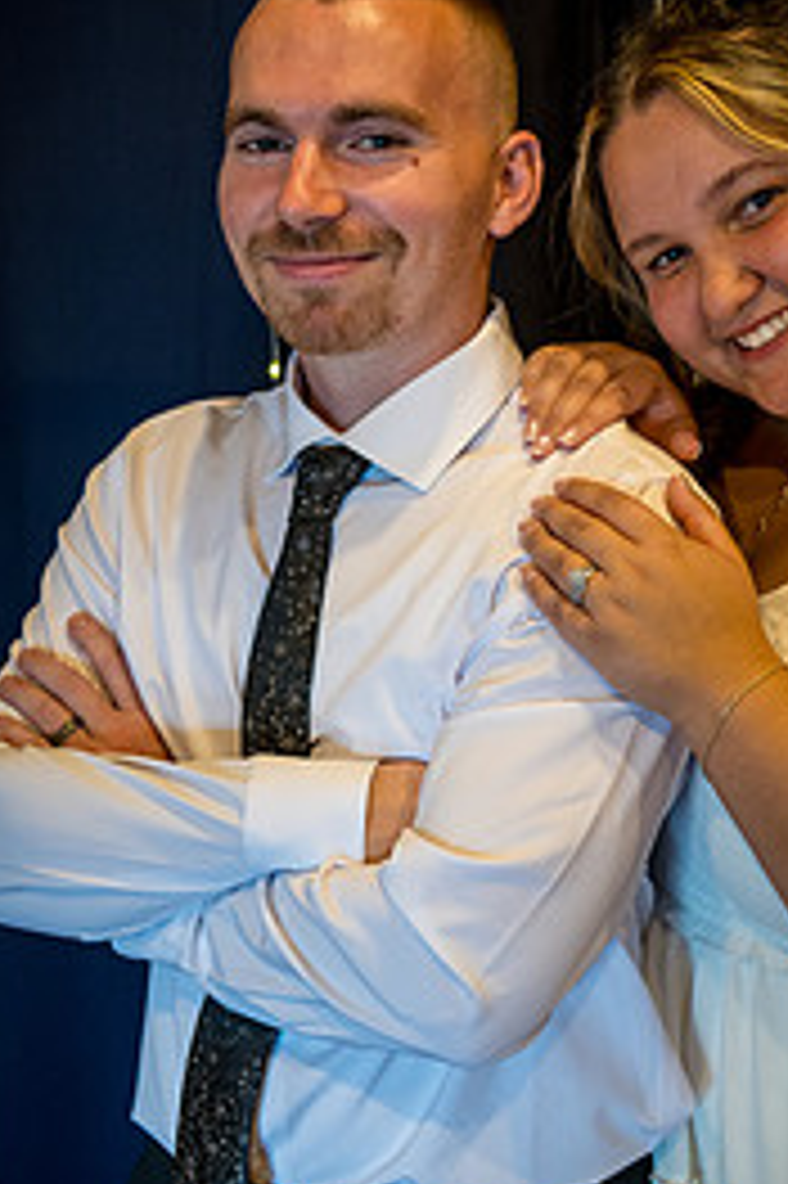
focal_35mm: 65
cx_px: 516
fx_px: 2137
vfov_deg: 30.9
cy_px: 680
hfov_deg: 20.8
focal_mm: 38
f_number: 4
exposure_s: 1/125
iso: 2500
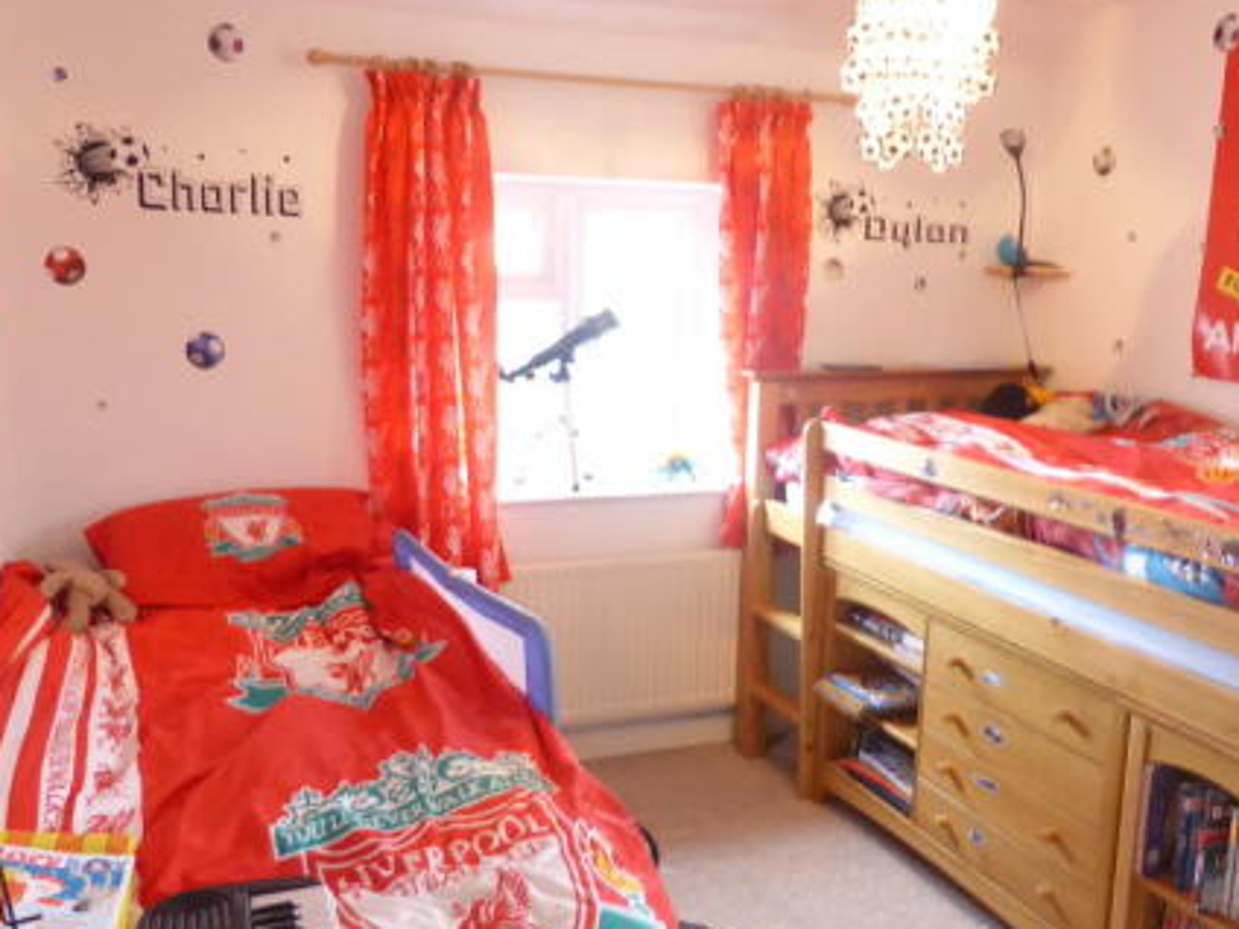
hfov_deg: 55.3
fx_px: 1181
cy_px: 483
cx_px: 636
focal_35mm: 33
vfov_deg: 42.9
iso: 400
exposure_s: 1/5
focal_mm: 4.3
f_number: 3.3
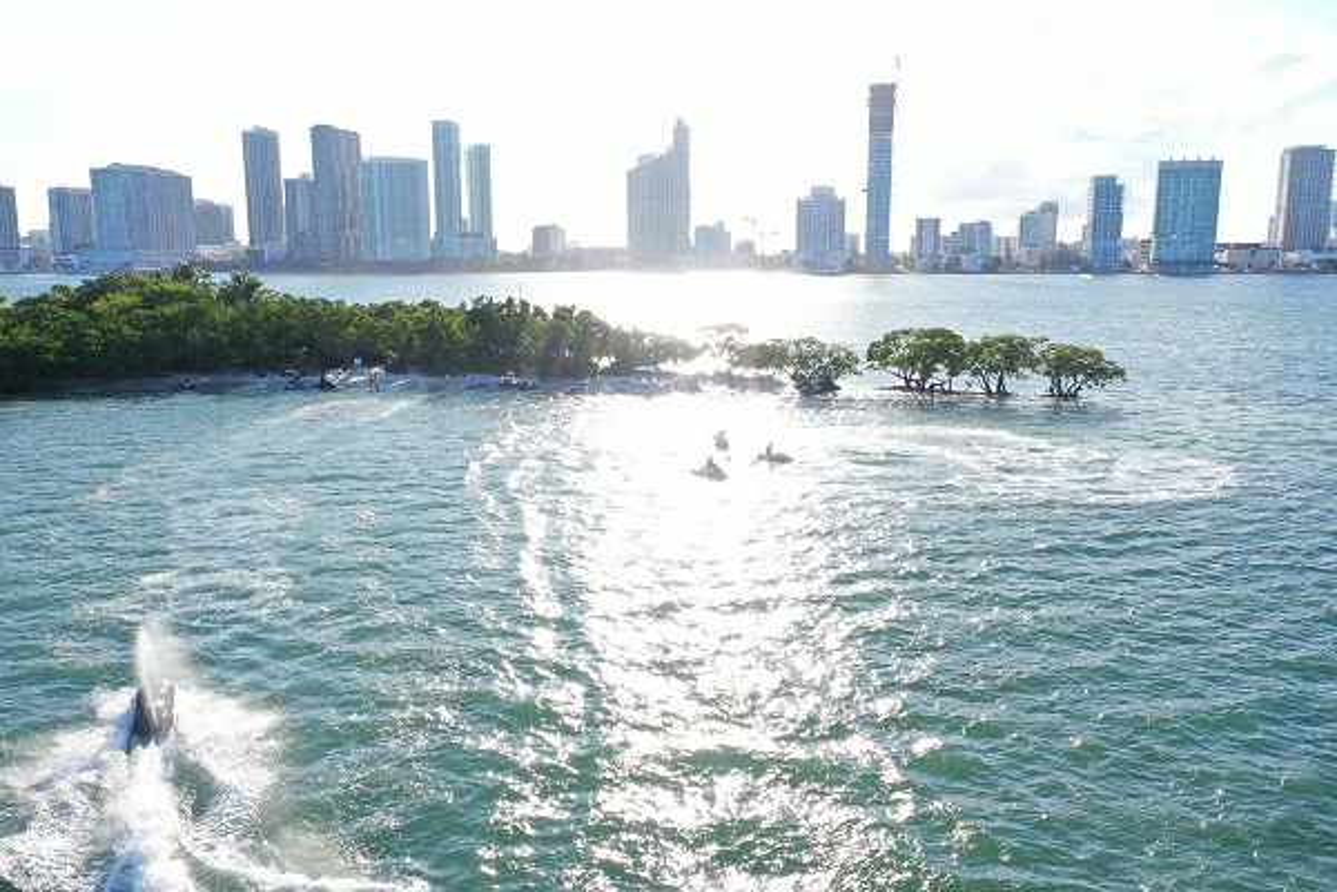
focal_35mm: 28
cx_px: 668
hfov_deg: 65.5
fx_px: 1040
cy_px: 446
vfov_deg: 46.4
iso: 100
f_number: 5.6
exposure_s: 1/320
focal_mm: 10.26
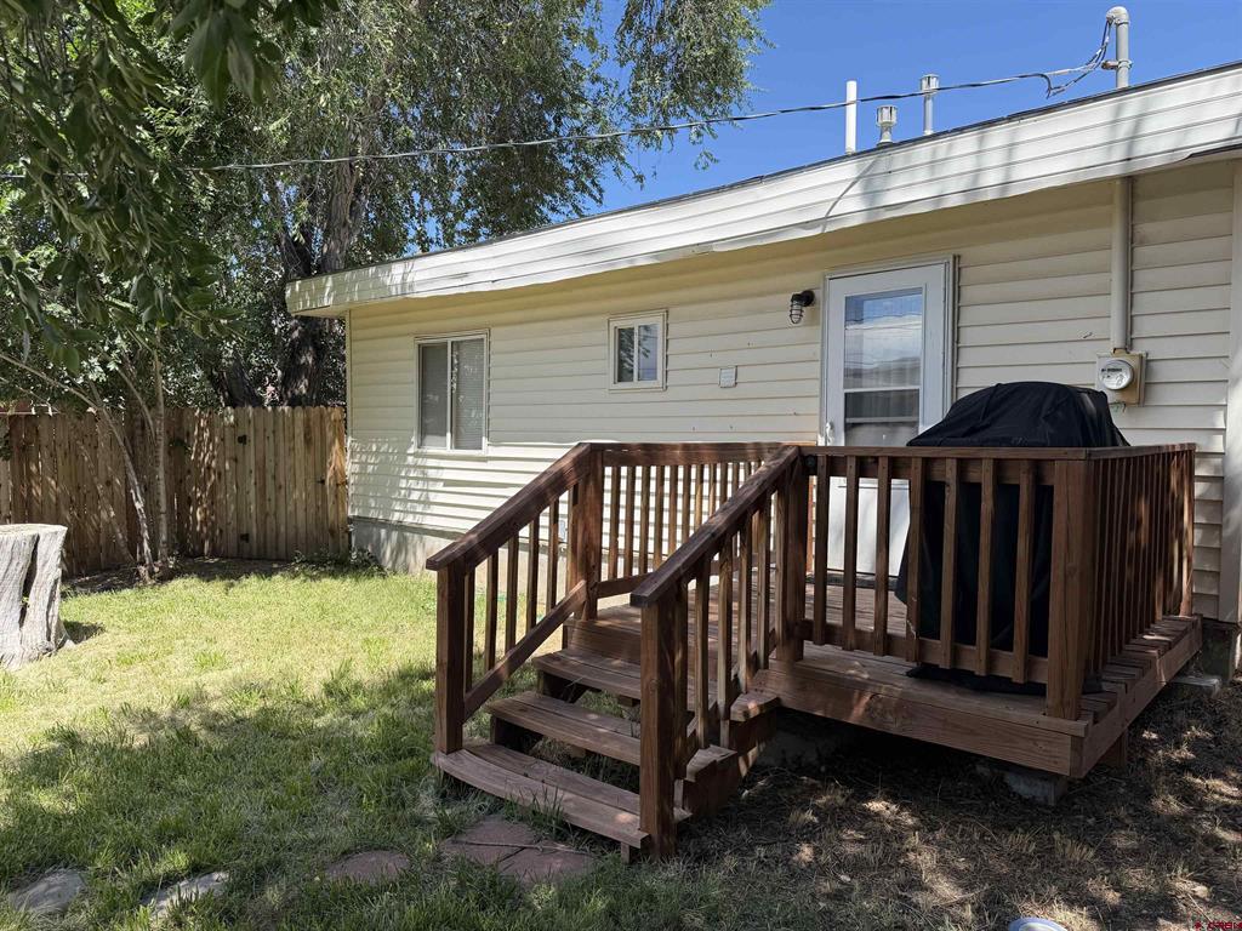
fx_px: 861
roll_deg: +0.3
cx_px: 621
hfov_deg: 71.6
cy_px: 466
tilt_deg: +1.9
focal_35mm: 24
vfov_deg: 56.8
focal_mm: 6.76
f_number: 1.78
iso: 80
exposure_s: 1/1812
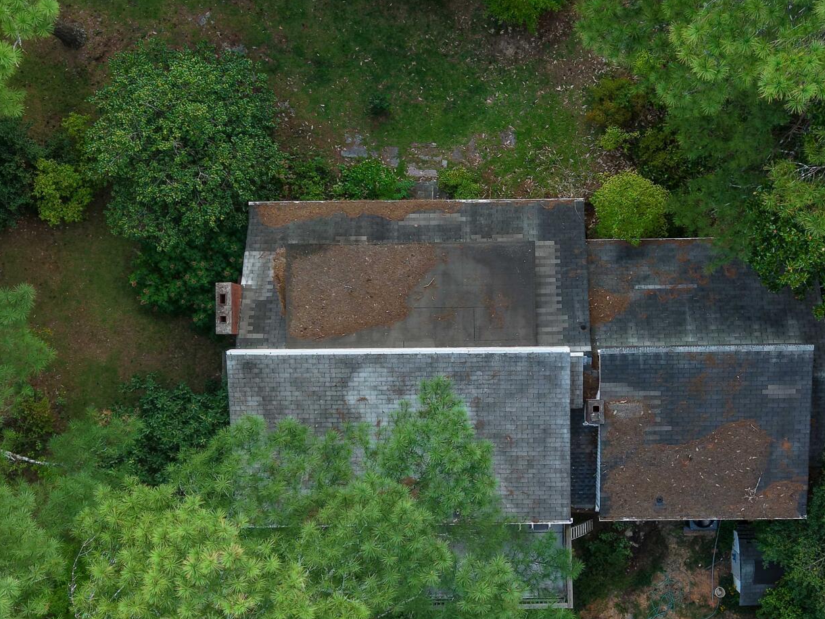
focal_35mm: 59
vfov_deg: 24.8
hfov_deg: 32.6
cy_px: 346
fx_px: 1406
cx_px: 504
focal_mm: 8.67
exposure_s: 1/180
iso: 100
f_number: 1.8
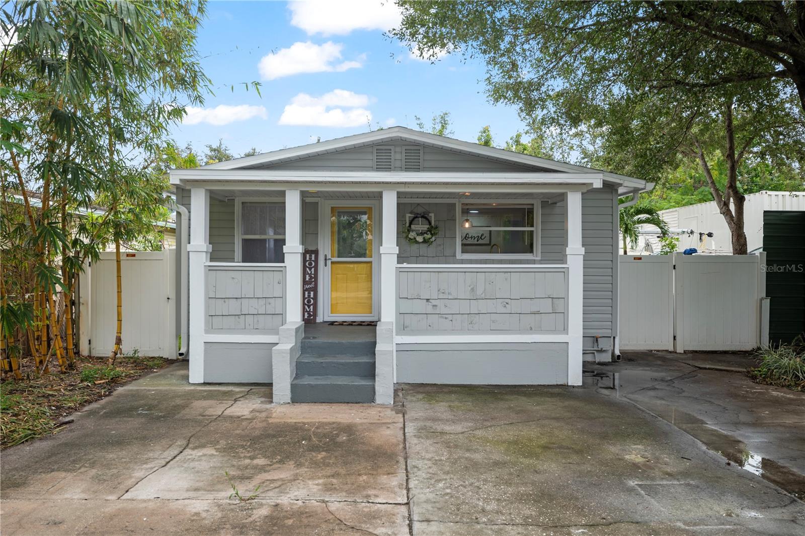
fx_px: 626
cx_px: 402
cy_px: 268
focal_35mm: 28
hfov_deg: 65.5
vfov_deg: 46.4
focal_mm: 28
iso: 100
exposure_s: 1/25
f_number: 8
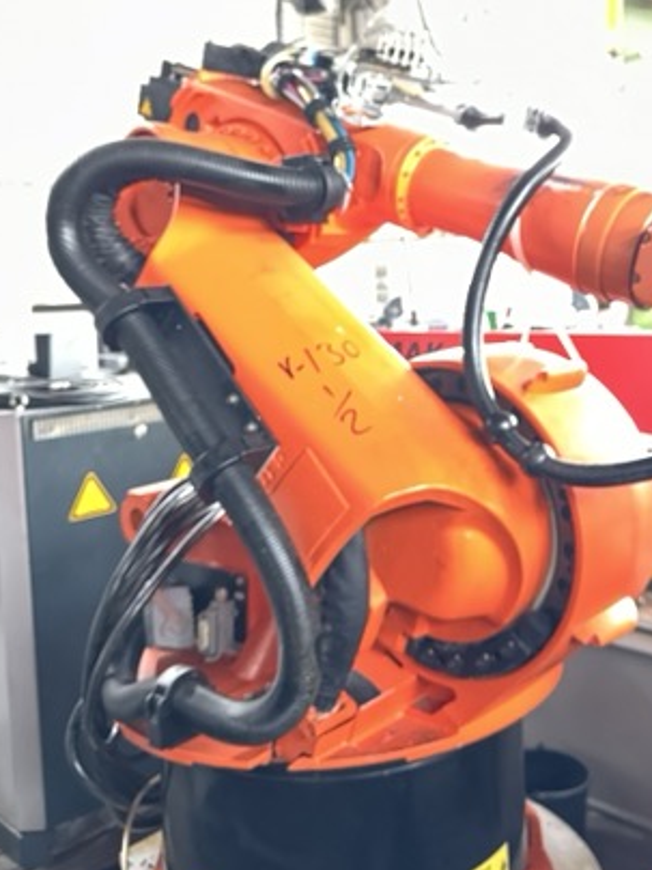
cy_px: 306
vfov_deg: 48.3
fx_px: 954
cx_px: 433
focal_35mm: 38
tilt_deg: -1.7
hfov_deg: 37.3
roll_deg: +2.9
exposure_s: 1/30
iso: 1600
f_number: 1.78
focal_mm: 6.86
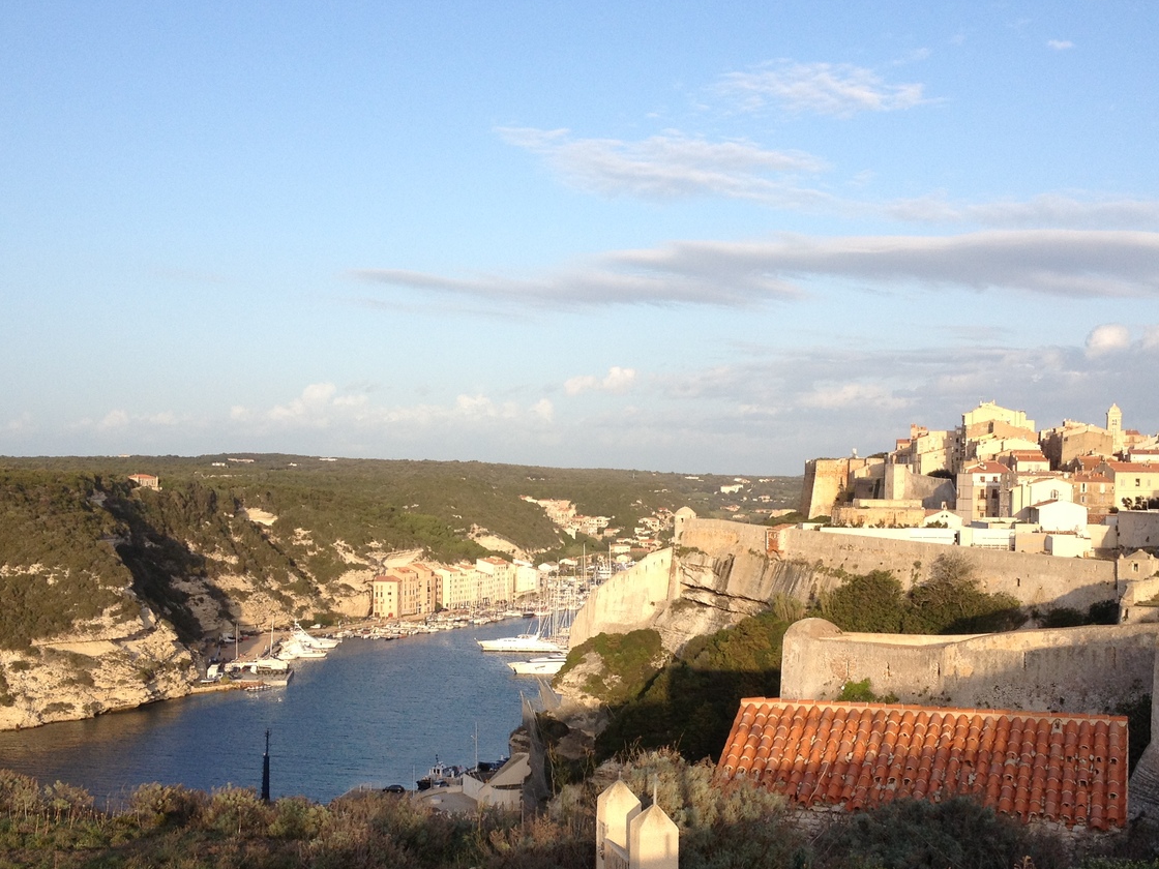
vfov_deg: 29.0
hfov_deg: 38.2
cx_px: 629
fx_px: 1674
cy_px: 529
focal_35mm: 50
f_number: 2.4
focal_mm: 4.28
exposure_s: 1/778
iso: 64
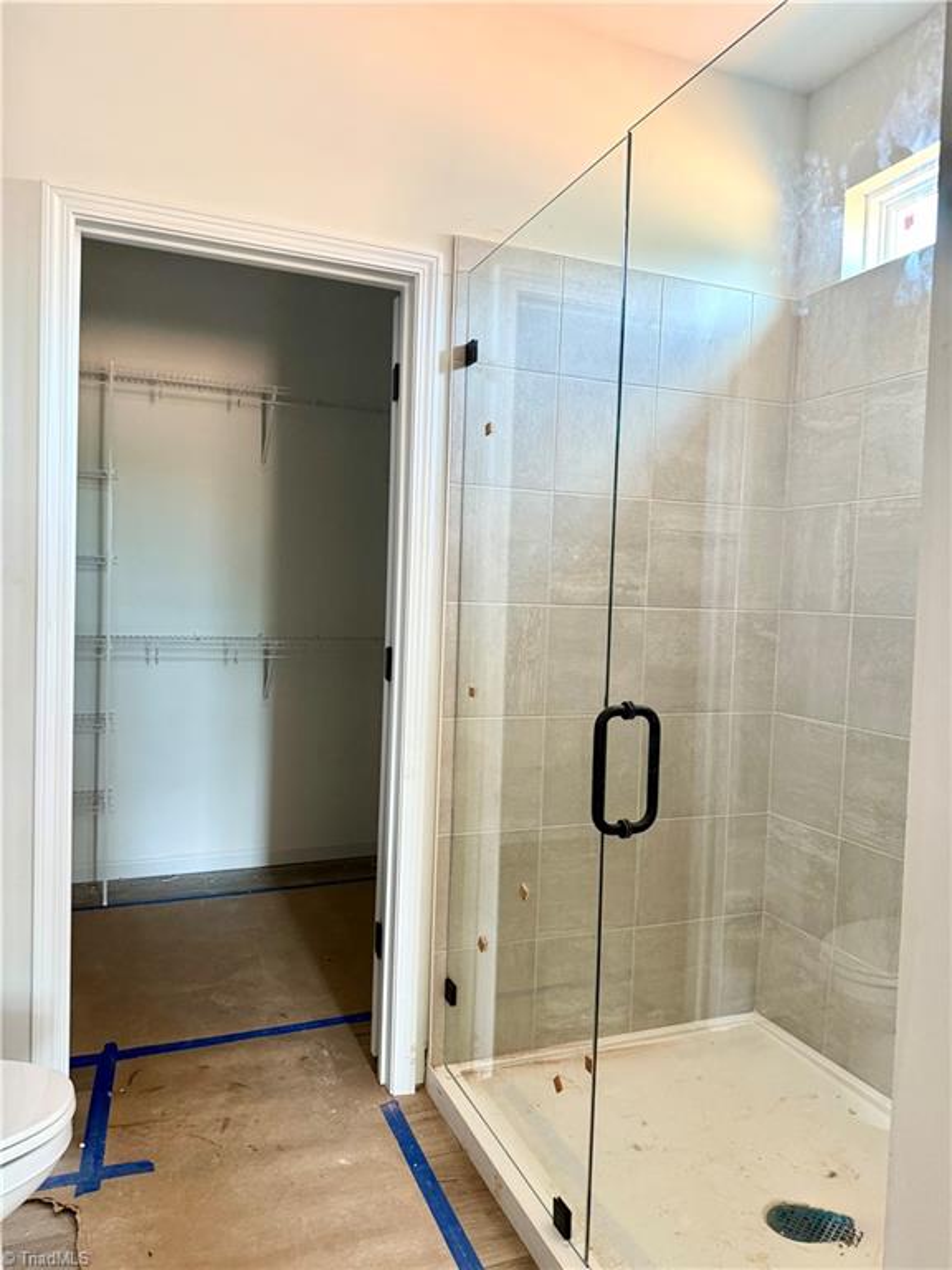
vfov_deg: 71.6
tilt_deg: -2.2
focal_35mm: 24
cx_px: 476
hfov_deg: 56.8
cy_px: 635
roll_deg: -3.0
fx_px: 880
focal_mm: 6.76
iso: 200
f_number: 1.78
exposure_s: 1/72
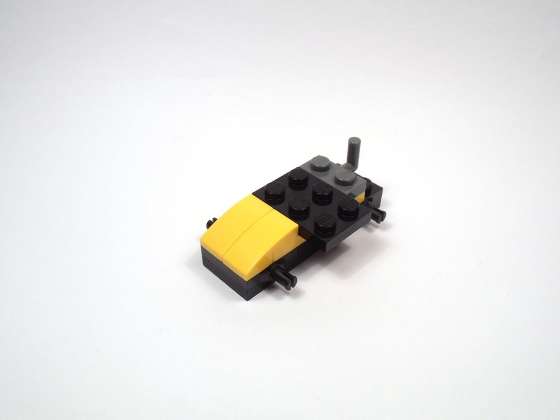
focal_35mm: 37
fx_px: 599
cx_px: 280
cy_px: 210
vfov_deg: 38.7
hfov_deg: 50.1
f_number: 3.9
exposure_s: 1/125
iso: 80
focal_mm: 6.61
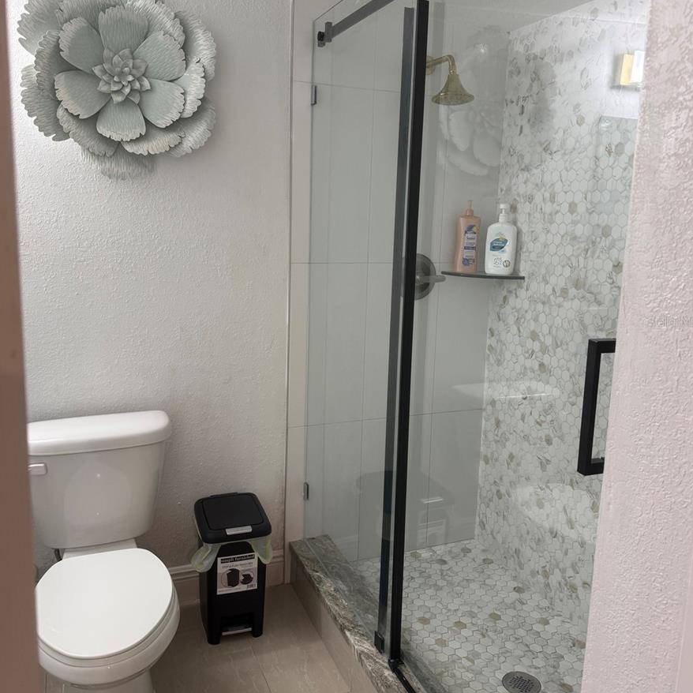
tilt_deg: -9.1
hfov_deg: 55.6
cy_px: 321
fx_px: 657
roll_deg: -2.7
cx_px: 349
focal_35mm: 29
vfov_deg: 55.6
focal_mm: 6.76
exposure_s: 1/60
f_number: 1.78
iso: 125
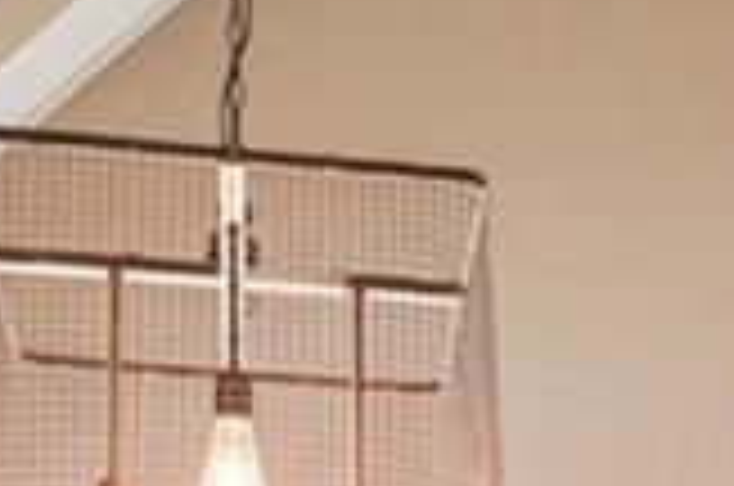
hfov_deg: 21.6
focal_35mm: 94
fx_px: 1906
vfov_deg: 11.8
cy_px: 1172
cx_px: 576
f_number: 8
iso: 320
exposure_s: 1/30
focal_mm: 14.9
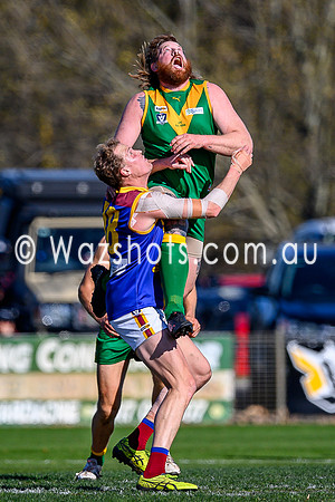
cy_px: 175
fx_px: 16675
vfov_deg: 1.7
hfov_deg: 1.2
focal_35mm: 1195
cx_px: 159
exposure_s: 1/2000
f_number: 4
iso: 125
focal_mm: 500
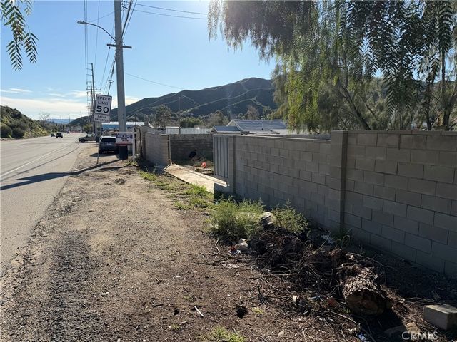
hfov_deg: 71.6
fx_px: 317
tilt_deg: -9.5
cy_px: 171
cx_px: 228
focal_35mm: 24
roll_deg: +0.2
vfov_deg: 56.8
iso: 80
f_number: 1.78
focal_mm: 6.76
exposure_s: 1/4167
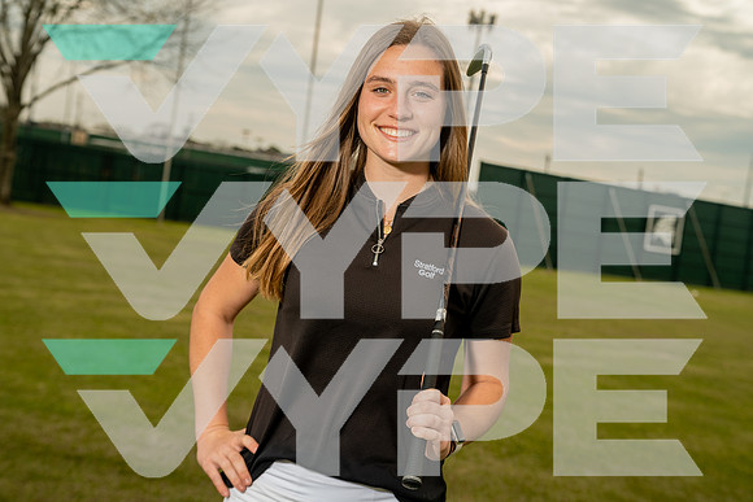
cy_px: 251
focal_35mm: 50
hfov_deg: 39.6
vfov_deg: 27.0
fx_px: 1046
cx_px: 376
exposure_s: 1/250
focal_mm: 50
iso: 250
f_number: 4.5
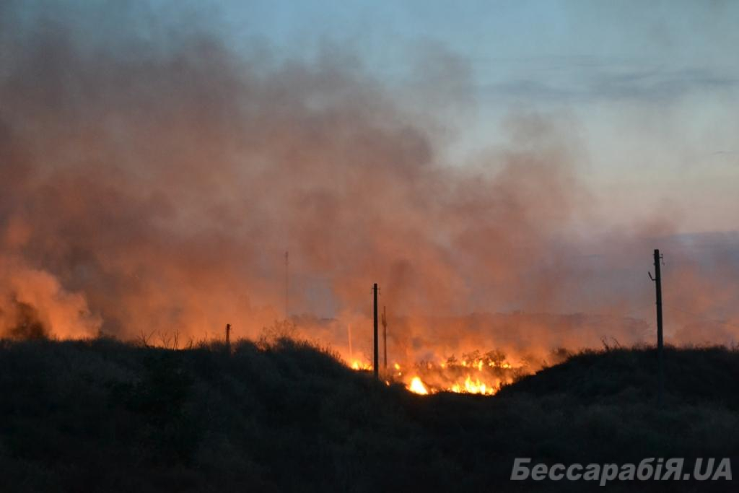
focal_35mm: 82
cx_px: 370
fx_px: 1694
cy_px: 246
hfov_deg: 24.6
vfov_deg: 16.6
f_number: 5.6
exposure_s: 1/15
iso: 2000
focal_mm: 55
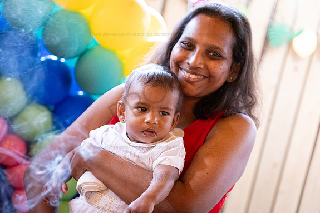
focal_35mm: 113
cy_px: 107
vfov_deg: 12.1
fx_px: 1004
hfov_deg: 18.1
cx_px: 160
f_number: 2.8
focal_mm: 74.4
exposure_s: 1/60
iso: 3200
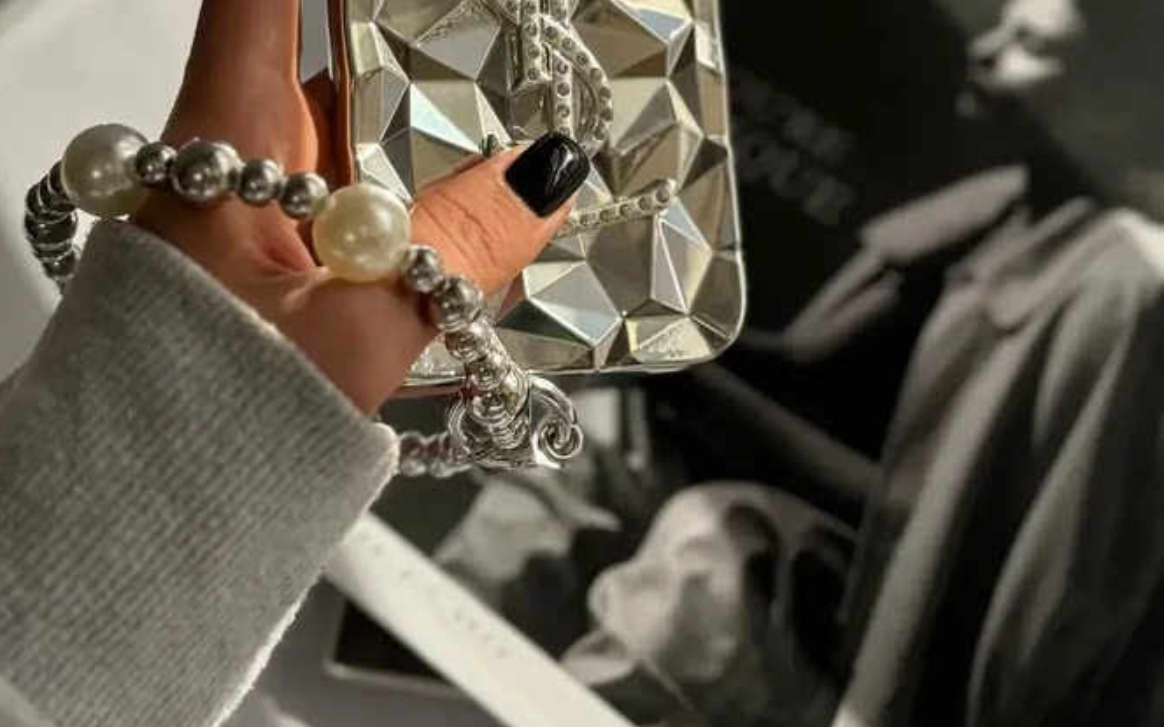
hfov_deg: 29.8
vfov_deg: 18.5
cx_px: 574
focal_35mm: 69
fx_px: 2189
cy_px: 46
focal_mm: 6.86
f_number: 1.78
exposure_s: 1/1490
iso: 64
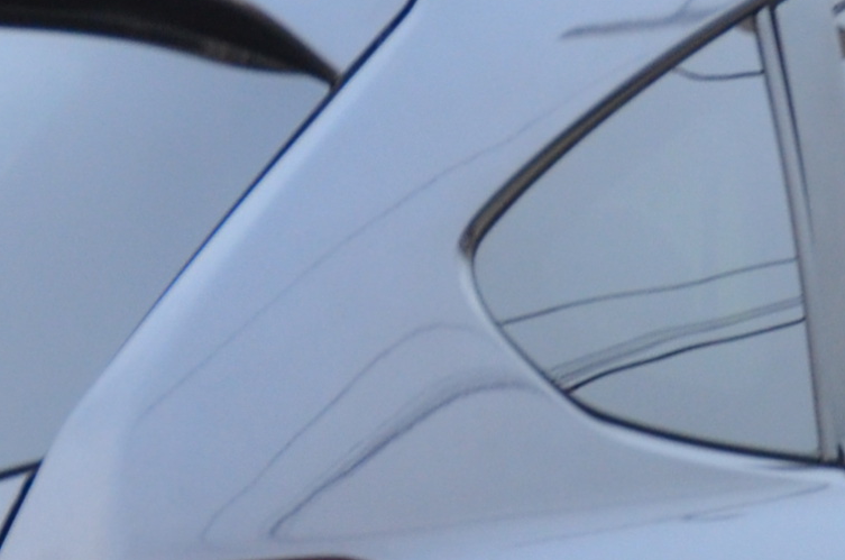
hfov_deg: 12.7
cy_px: 989
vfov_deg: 8.2
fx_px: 3795
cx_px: 672
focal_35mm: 162
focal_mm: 22
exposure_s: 1/60
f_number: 4
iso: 800
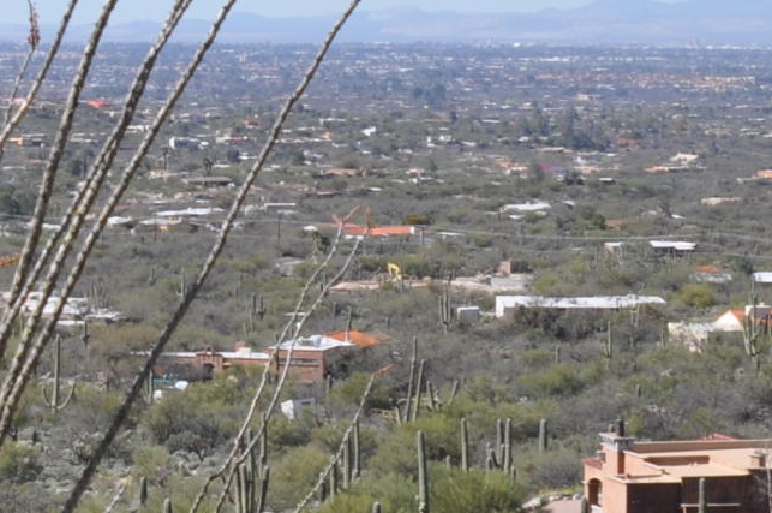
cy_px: 201
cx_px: -298
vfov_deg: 8.1
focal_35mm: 168
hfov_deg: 11.8
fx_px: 3598
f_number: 9
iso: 200
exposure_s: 1/320
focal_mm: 24
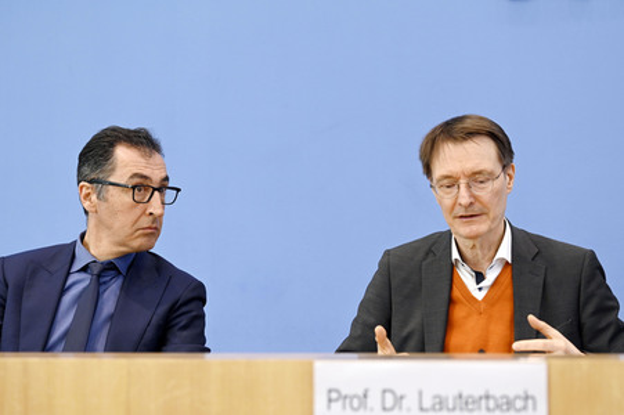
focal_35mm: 70
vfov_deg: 19.4
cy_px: 208
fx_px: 1212
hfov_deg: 28.9
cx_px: 312
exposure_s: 1/1000
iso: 2000
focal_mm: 70
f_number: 4
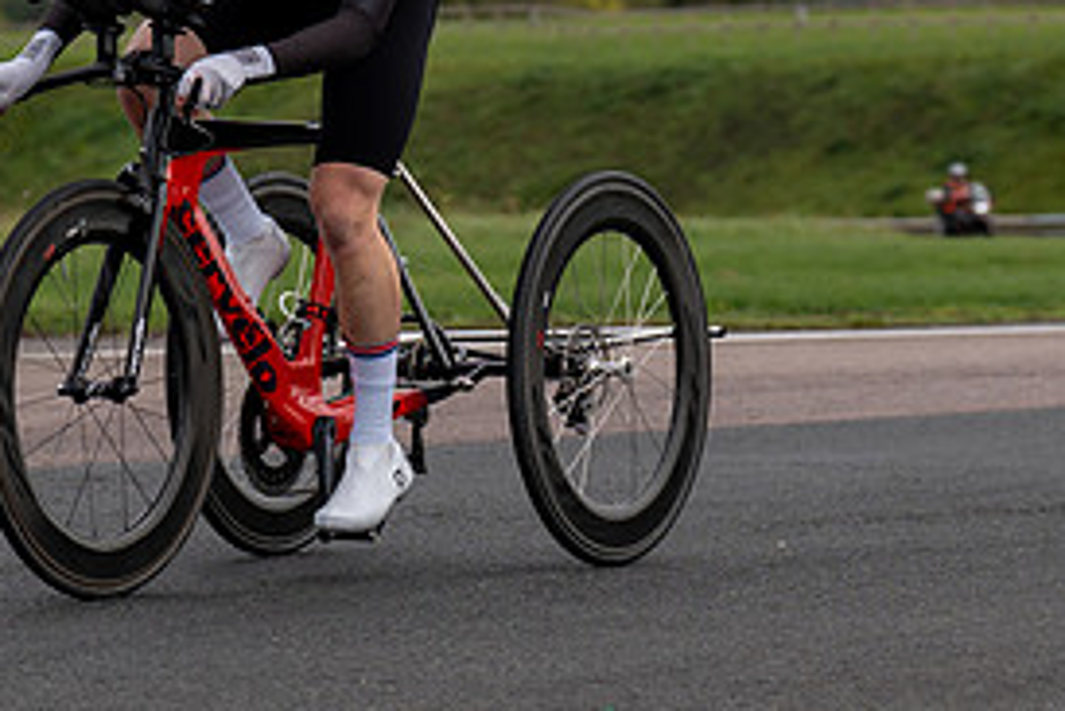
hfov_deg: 9.3
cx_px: 244
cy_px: 315
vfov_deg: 6.2
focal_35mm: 221
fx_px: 6541
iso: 125
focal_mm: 70
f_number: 3.5
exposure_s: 1/1000
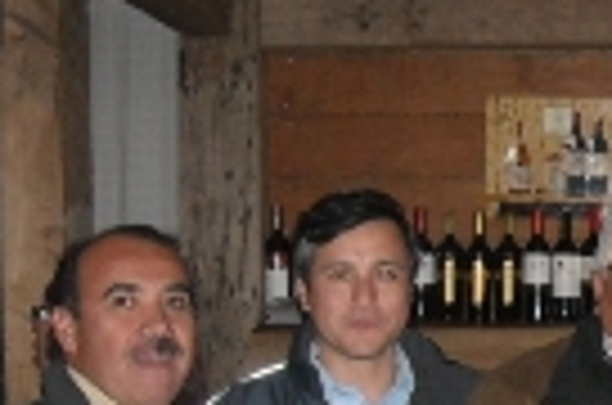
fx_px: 1594
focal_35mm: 94
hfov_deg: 20.3
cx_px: 734
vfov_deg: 13.9
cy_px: 524
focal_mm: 5.7
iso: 400
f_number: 2.8
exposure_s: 1/60
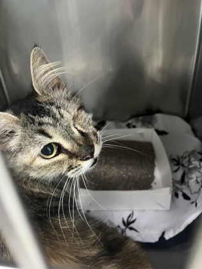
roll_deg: +5.0
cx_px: 101
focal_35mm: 26
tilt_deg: -30.4
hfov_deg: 53.1
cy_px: 134
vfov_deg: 67.3
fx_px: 202
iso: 640
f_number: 1.6
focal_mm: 5.1
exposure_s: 1/30
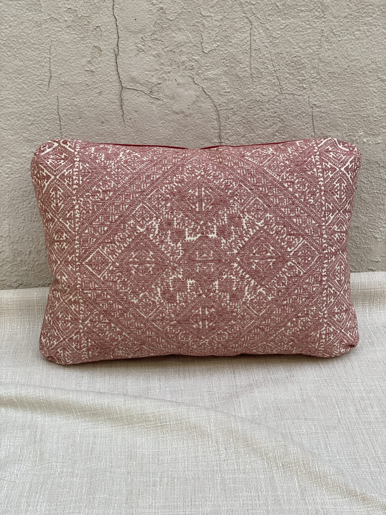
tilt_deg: -25.8
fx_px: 773
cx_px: 193
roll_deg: +0.4
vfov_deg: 36.8
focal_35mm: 52
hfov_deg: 28.0
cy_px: 258
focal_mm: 6
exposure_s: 1/122
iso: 50
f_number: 2
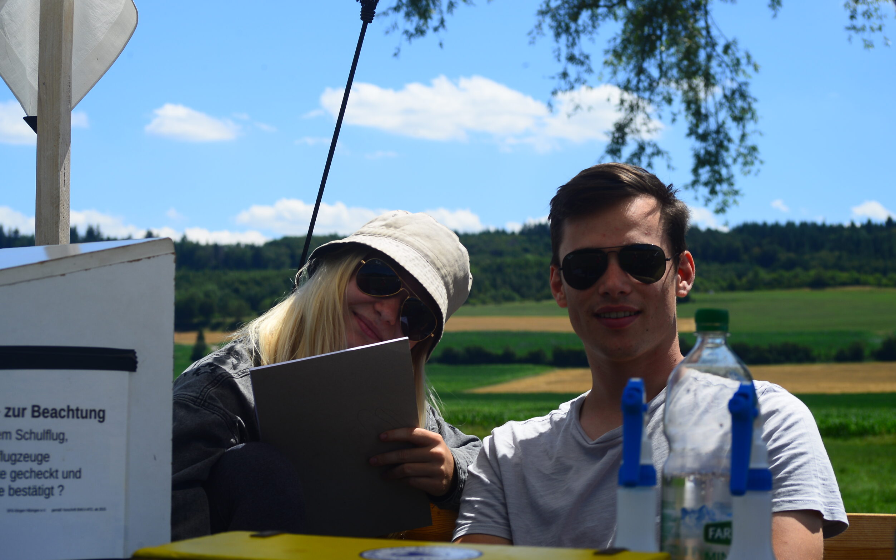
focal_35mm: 52
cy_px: 279
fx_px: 1270
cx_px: 446
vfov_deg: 24.9
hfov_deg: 38.9
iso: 160
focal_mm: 50
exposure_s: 1/100
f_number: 4
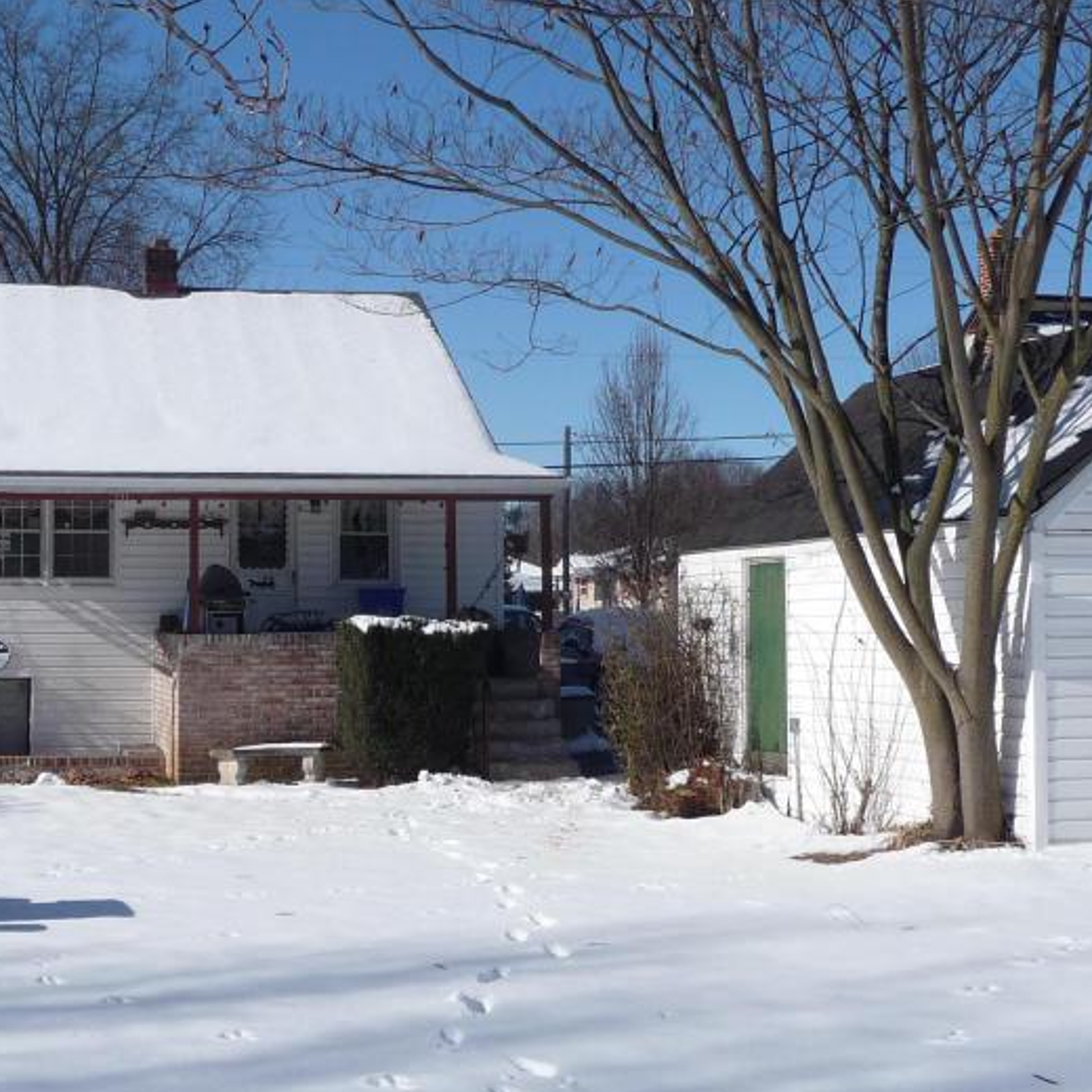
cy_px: 533
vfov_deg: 31.6
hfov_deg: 31.2
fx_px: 1927
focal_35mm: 54
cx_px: 292
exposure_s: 1/400
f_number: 8
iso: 100
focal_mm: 4.7
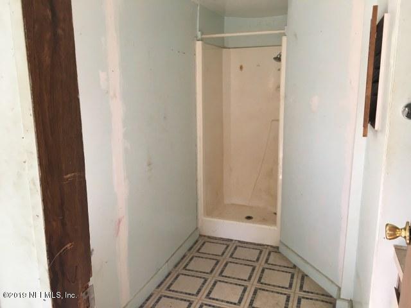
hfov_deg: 61.7
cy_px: 154
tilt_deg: -12.4
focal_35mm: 29
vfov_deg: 48.2
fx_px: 344
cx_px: 206
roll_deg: +1.8
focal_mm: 4.15
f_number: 2.2
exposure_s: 1/30
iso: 50
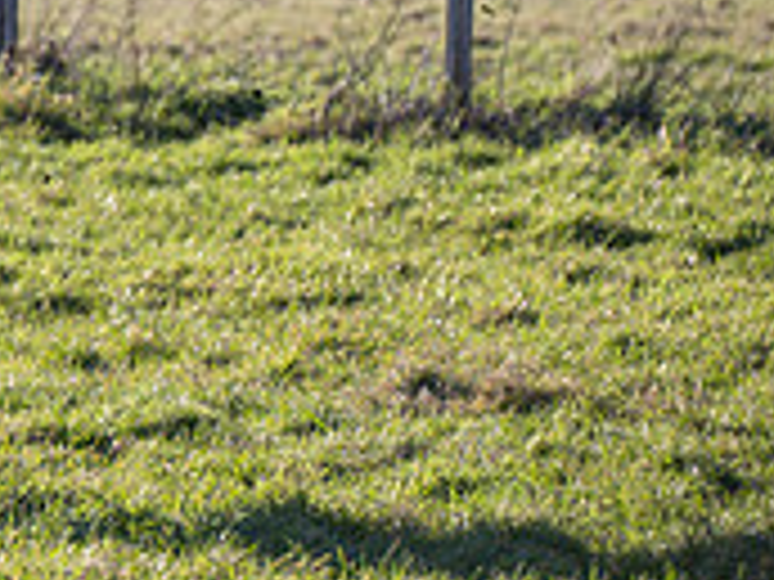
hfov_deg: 3.3
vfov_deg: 2.5
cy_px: 67
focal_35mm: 597
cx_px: -405
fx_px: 13349
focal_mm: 150
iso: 200
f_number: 4
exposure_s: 1/2500
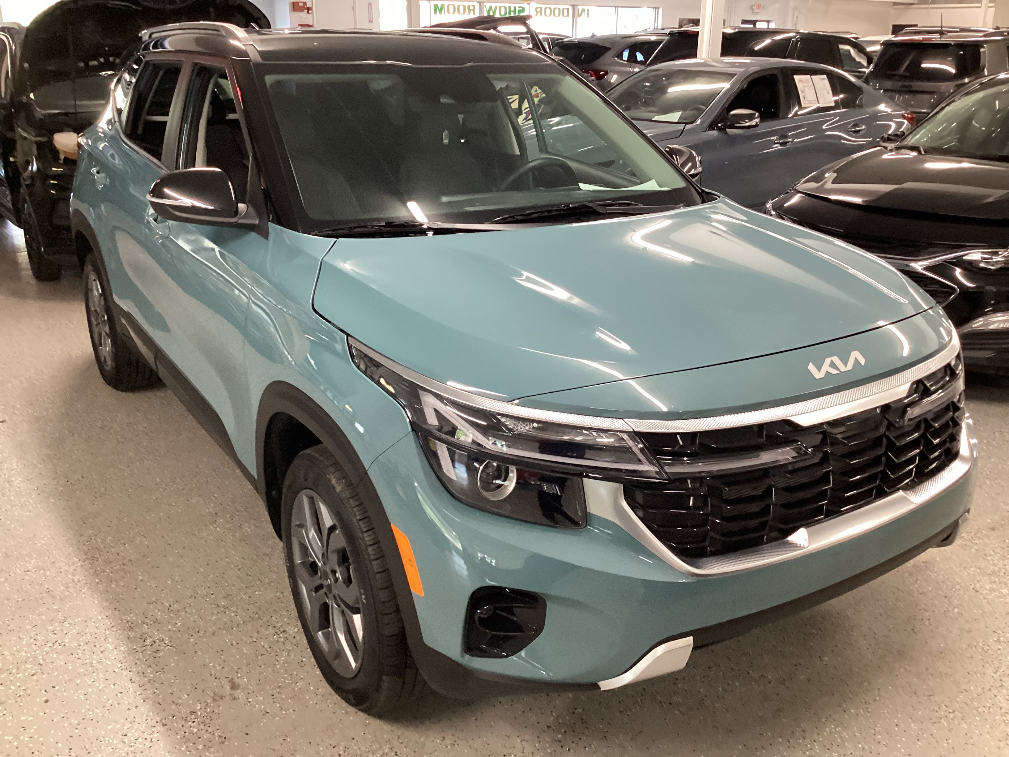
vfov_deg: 45.4
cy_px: 378
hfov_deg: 58.4
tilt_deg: -21.7
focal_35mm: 31
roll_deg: -0.4
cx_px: 504
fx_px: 904
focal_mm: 3.3
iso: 320
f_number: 2.4
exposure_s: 1/50
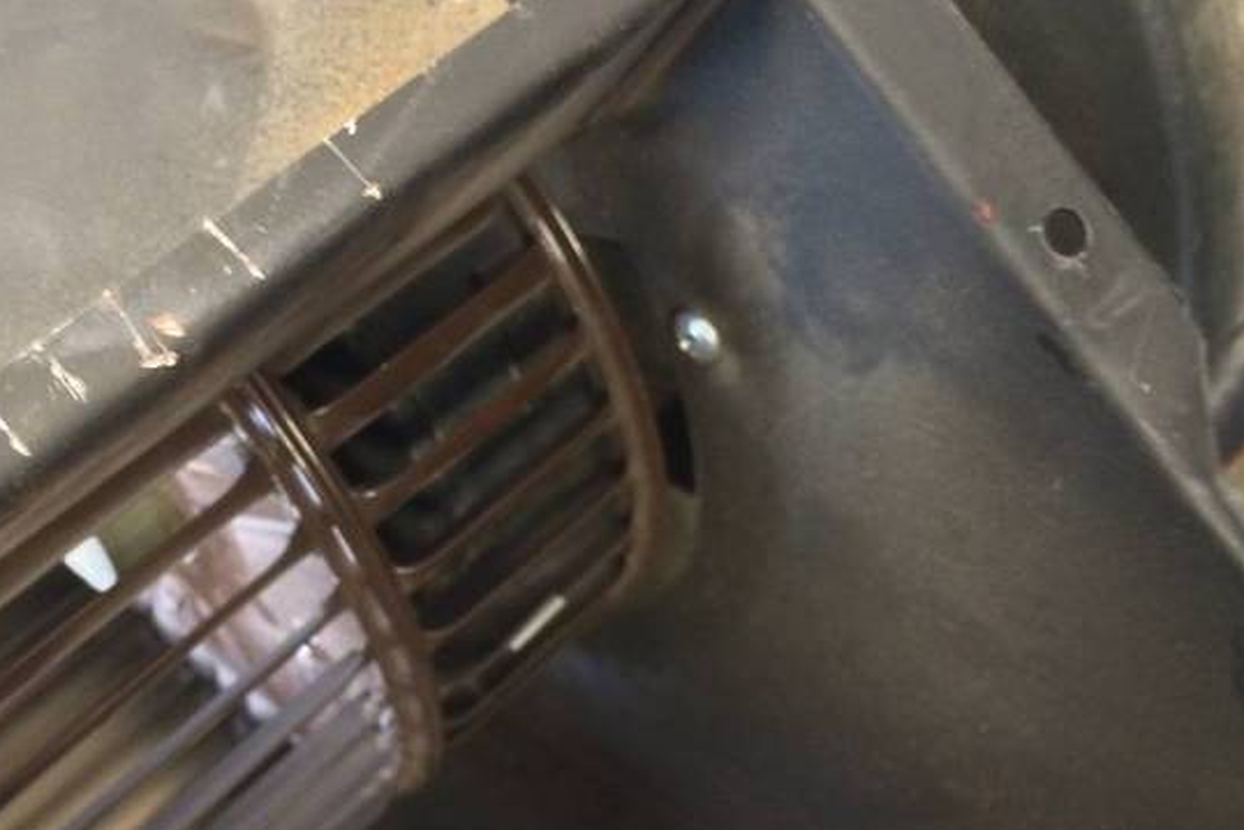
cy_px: 548
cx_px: 465
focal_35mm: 47
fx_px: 1624
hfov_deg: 41.6
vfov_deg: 28.5
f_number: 2.2
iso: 320
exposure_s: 1/15
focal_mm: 4.12
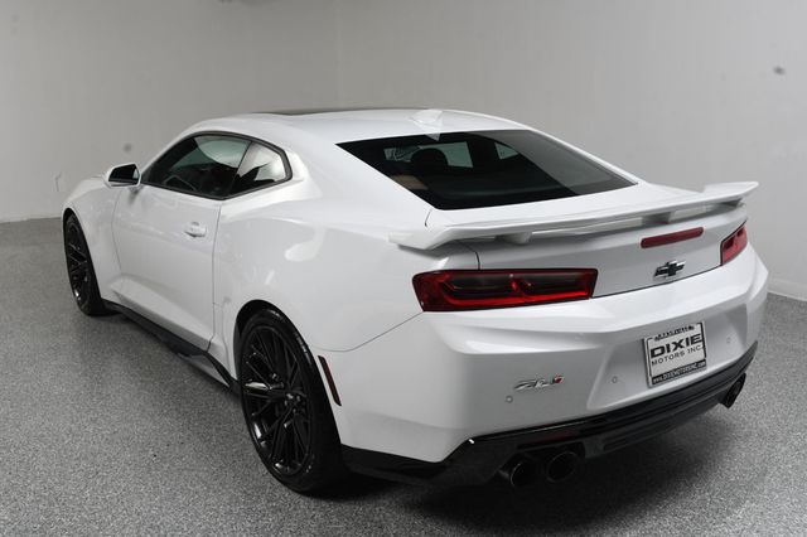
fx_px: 807
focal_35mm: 36
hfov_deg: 53.2
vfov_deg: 36.8
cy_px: 268
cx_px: 404
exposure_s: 1/160
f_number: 13
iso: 100
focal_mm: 24
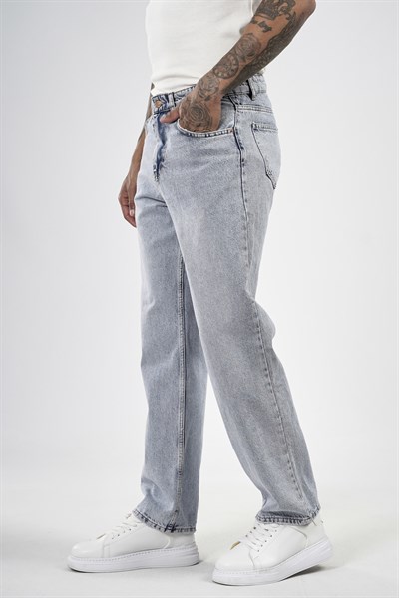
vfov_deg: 27.0
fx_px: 1247
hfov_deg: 18.2
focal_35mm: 75
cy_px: 299
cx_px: 200
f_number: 6.3
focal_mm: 50
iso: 100
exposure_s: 1/160
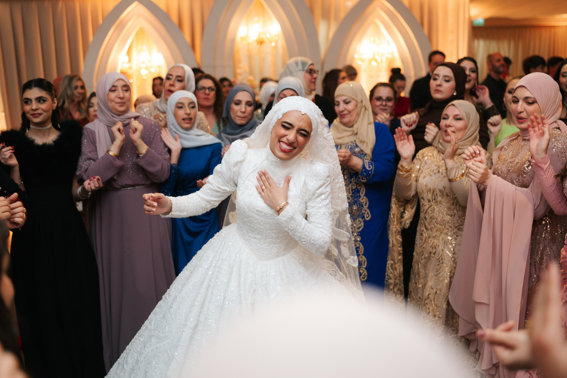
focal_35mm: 41
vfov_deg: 33.0
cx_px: 283
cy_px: 189
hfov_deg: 47.9
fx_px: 639
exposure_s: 1/160
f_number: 2.1
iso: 1000
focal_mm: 40
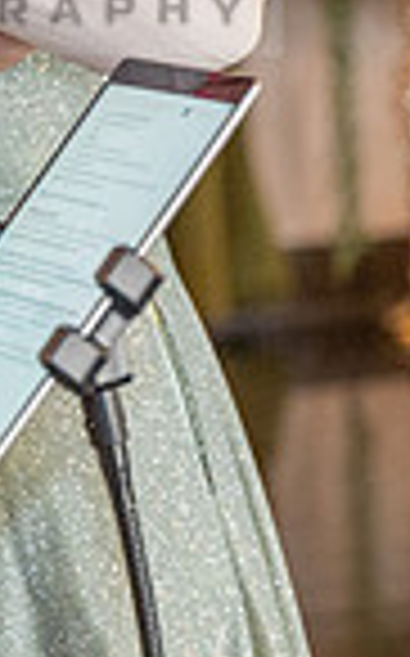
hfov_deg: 4.6
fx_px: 5070
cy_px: -52
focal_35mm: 283
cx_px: -99
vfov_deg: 7.4
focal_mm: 70
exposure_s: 1/200
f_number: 2.8
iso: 1600
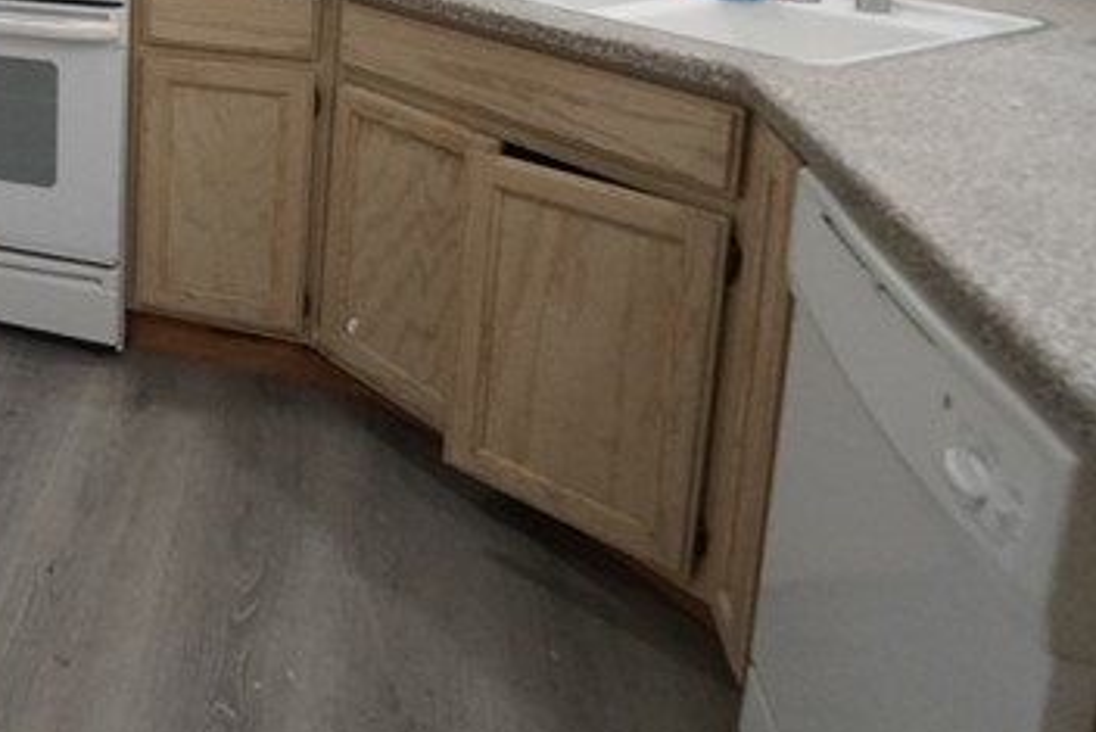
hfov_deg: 37.7
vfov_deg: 31.1
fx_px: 1127
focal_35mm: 37
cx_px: -246
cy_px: -115
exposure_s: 1/125
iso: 2500
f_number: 7.1
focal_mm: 12
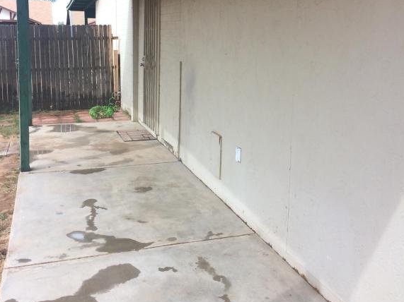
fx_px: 455
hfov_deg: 47.9
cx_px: 202
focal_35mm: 39
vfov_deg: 36.4
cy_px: 97
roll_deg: +0.4
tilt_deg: -8.3
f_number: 2.2
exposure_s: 1/519
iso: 32
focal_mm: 4.15
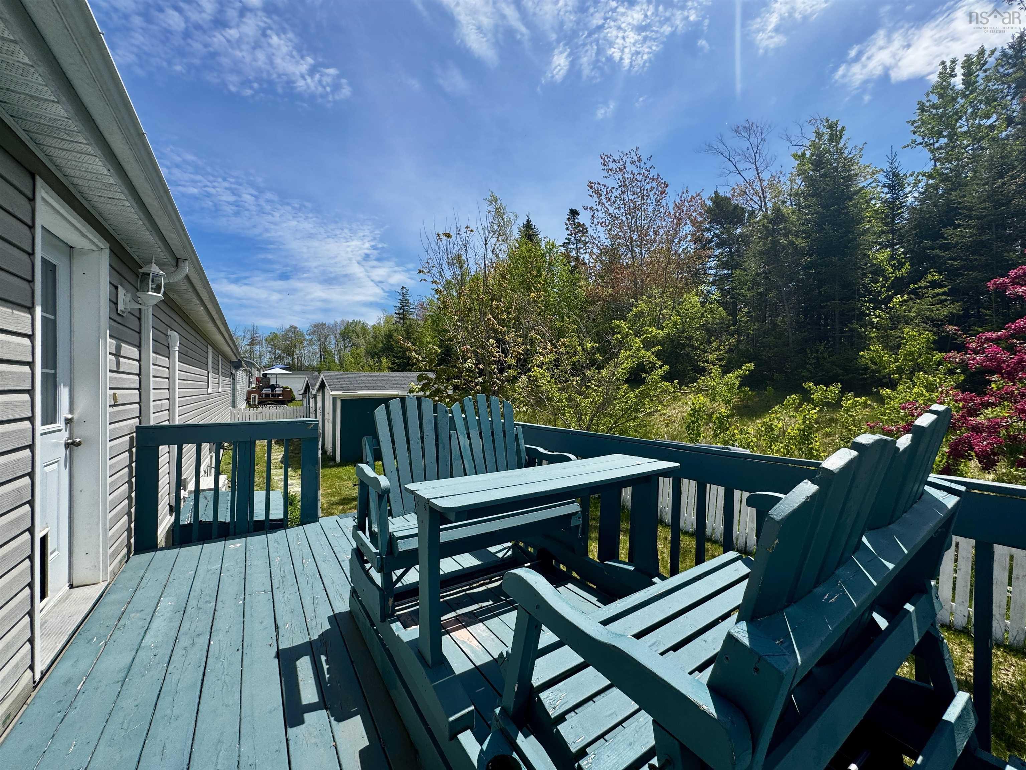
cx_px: 513
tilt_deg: +0.7
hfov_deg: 102.1
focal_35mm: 14
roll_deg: +0.2
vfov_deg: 85.7
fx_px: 415
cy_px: 385
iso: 50
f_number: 2.2
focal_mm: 2.22
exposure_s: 1/1637
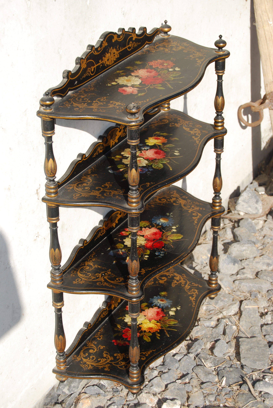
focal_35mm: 82
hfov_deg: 16.6
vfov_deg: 24.6
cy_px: 204
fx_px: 936
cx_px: 136
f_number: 8
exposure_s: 1/200
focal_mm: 55
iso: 100
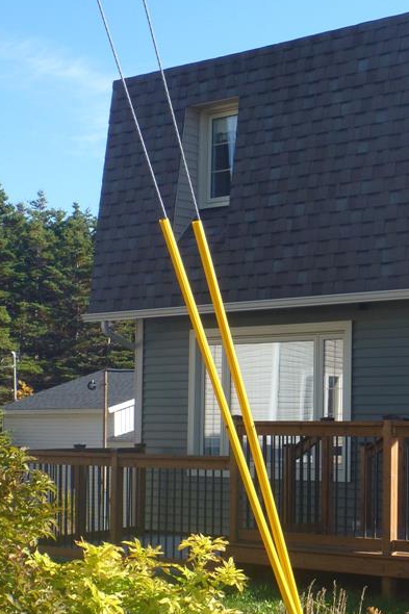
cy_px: 357
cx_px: 471
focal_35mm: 74
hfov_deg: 17.7
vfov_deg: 27.3
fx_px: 1262
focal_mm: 7.4
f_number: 4.2
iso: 100
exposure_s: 1/250
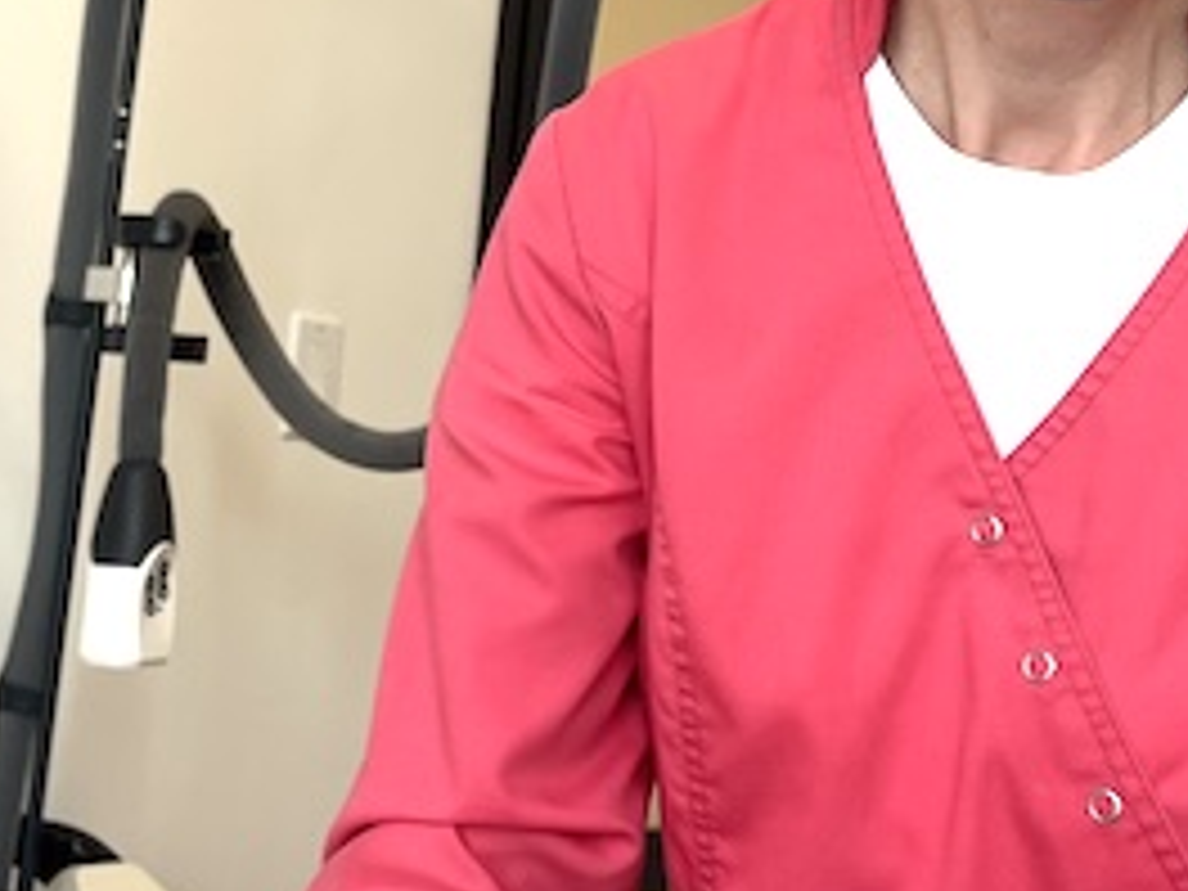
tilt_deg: +4.8
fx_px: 2540
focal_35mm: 74
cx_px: 486
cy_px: 299
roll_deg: -5.7
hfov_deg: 26.3
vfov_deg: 19.8
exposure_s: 1/120
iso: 50
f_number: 1.6
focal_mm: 5.1
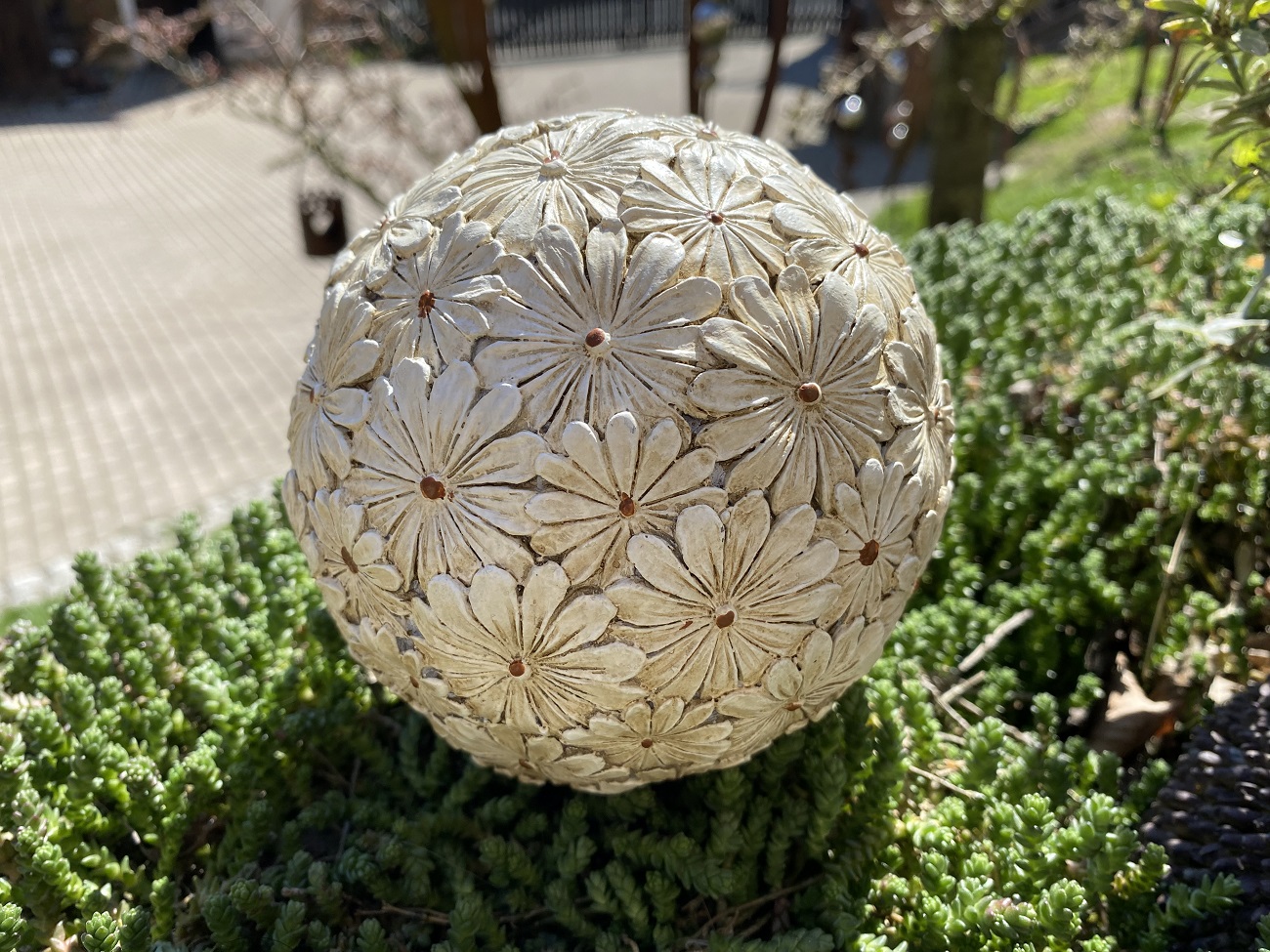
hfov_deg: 67.3
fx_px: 954
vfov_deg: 53.1
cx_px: 635
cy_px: 476
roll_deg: +0.8
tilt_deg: -32.4
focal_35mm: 26
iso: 32
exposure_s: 1/1206
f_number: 1.8
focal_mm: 4.25
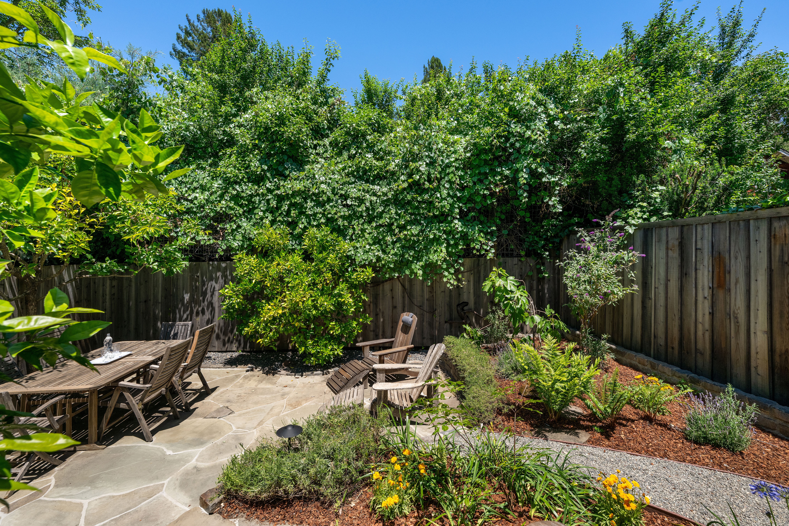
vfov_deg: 75.5
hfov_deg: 98.5
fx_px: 340
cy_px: 263
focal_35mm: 16
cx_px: 394
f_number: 7.1
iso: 400
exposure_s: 1/200
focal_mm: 15.5
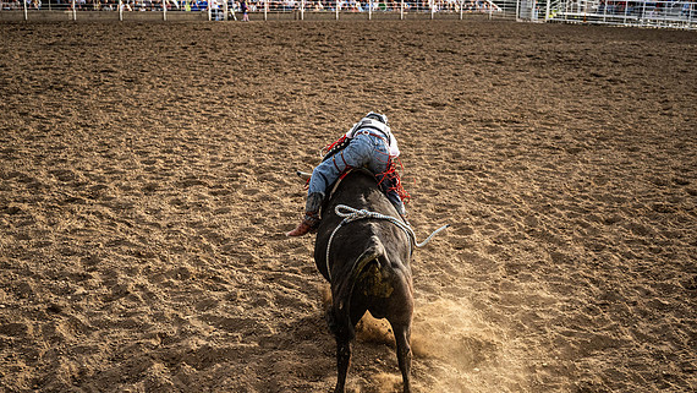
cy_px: 222
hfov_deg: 49.3
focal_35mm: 41
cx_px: 375
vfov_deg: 29.0
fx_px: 758
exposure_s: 1/10000
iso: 1000
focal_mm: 33.5
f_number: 2.8
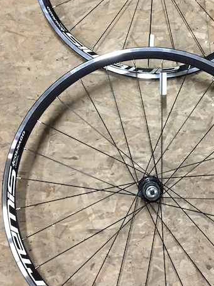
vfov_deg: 37.0
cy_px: 91
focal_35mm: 51
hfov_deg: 28.2
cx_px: 153
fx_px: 421
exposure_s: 1/20
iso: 250
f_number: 2.2
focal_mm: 4.15
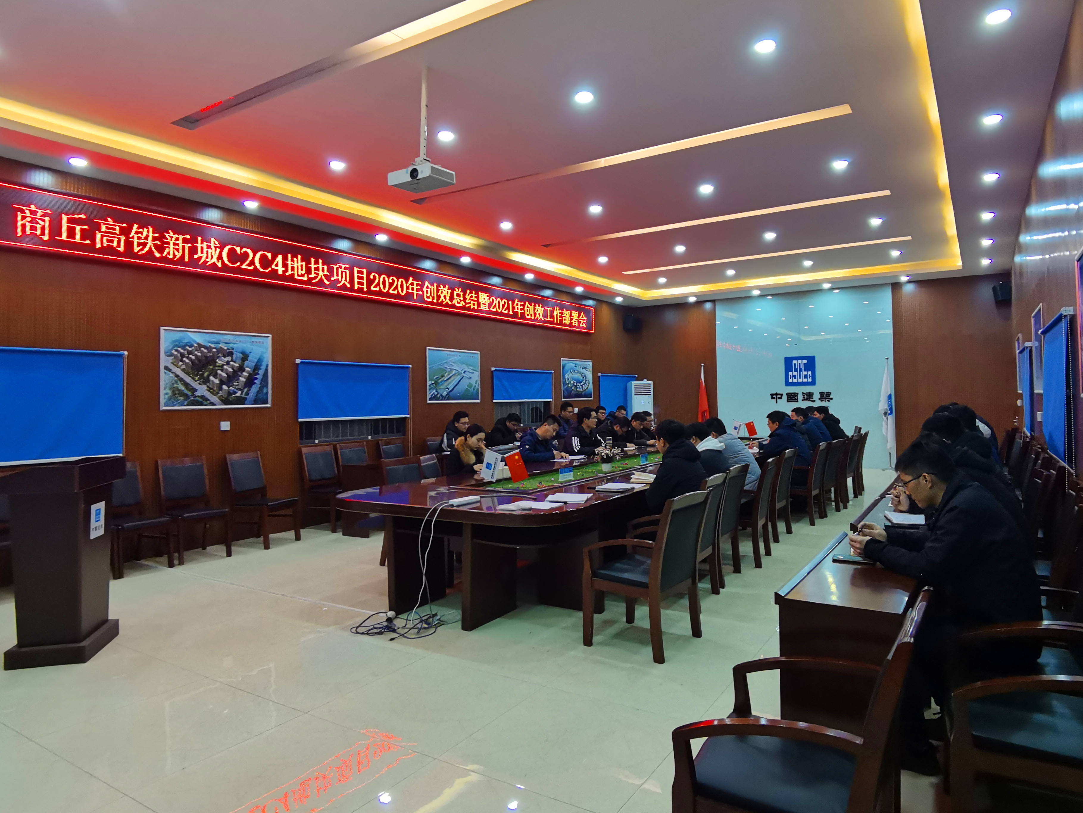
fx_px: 532
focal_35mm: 17
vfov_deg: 74.7
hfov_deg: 91.0
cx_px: 542
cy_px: 406
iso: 400
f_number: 2.2
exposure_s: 1/33.3
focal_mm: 2.26
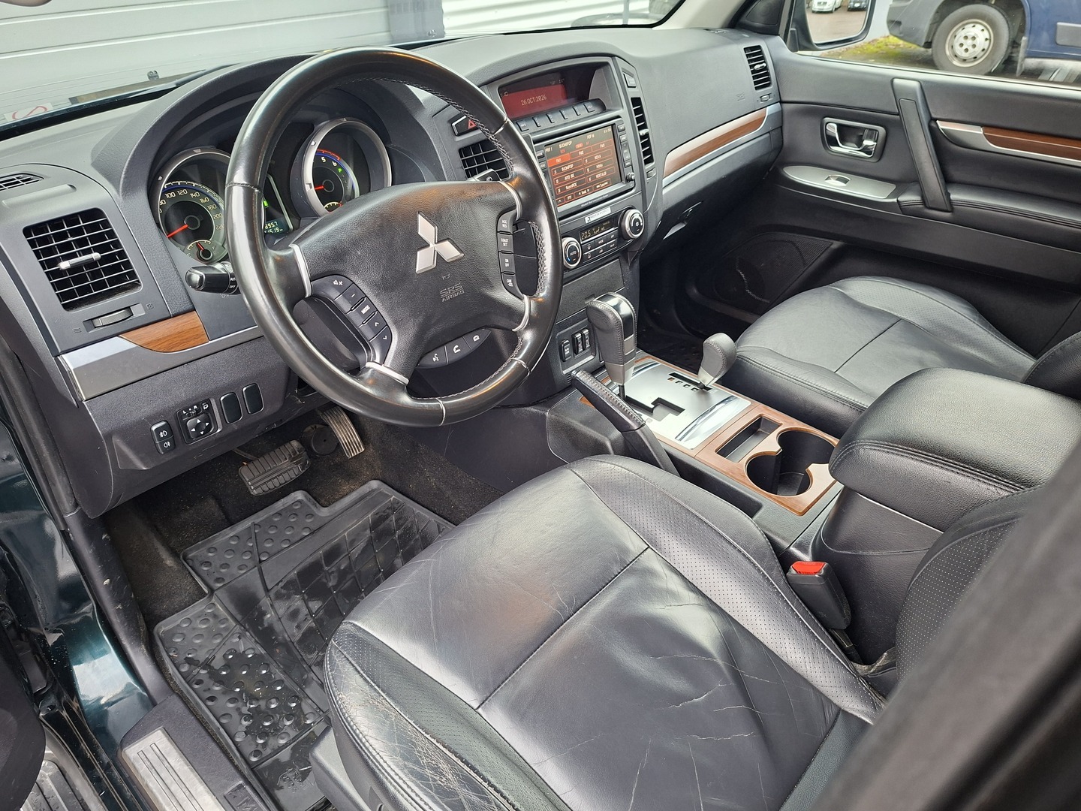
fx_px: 718
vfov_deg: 58.9
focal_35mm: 23
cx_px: 540
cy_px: 406
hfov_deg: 73.9
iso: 160
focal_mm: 5.54
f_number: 1.8
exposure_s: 1/50
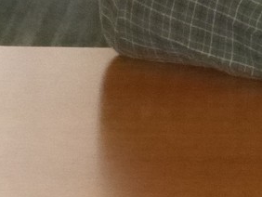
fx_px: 6227
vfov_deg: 1.8
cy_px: -322
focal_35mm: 822
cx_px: 591
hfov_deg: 2.4
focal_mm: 23.8
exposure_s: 1/125
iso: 800
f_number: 3.6
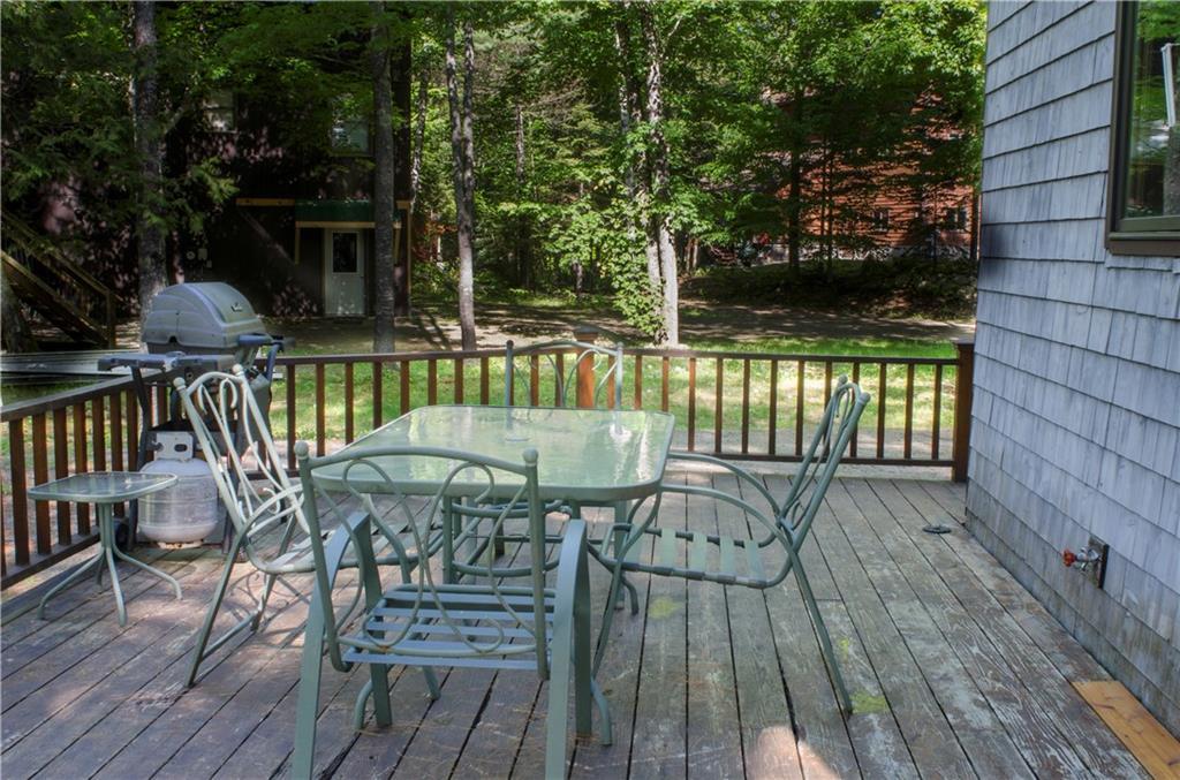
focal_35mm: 36
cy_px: 390
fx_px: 1177
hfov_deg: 53.3
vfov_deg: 36.7
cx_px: 590
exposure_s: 1/8
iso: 200
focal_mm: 24
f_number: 22
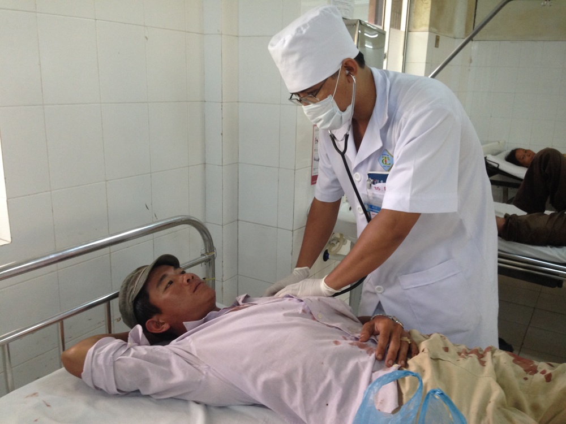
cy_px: 212
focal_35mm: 33
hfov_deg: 55.4
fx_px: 540
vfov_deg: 42.9
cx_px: 283
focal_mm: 4.12
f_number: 2.4
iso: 125
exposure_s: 1/20
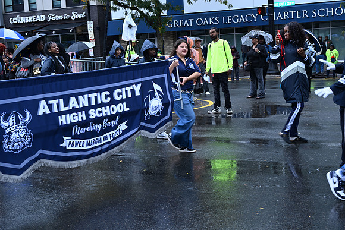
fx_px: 489
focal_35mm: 51
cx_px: 172
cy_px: 115
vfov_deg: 26.5
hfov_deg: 38.9
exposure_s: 1/80
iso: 100
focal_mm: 51
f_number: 6.3
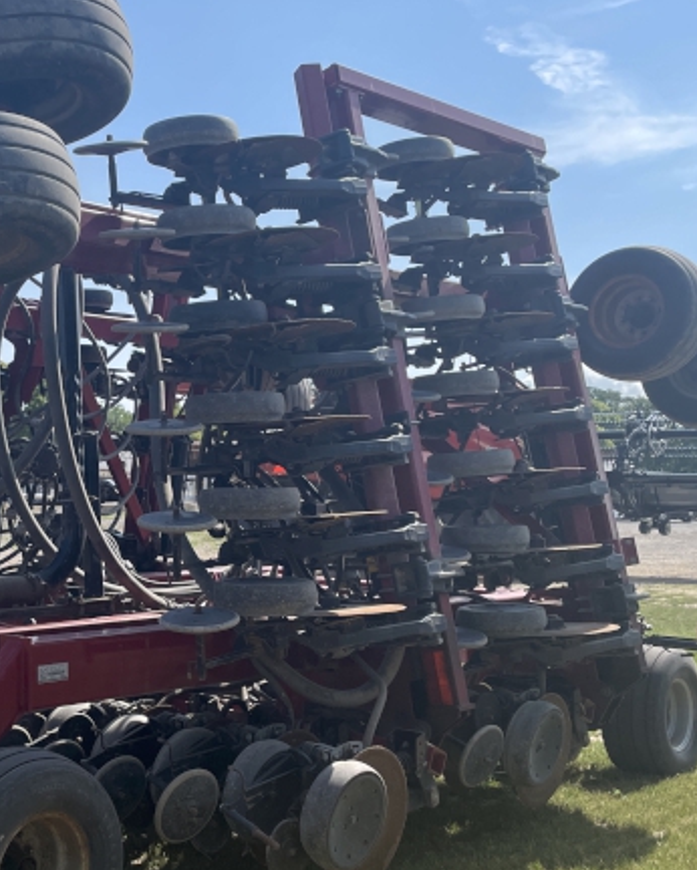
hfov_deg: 30.5
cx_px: 52
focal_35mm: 47
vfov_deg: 39.5
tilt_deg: +1.6
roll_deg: -0.5
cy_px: 467
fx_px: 1211
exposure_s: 1/2506
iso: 32
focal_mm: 4.2
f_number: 1.6
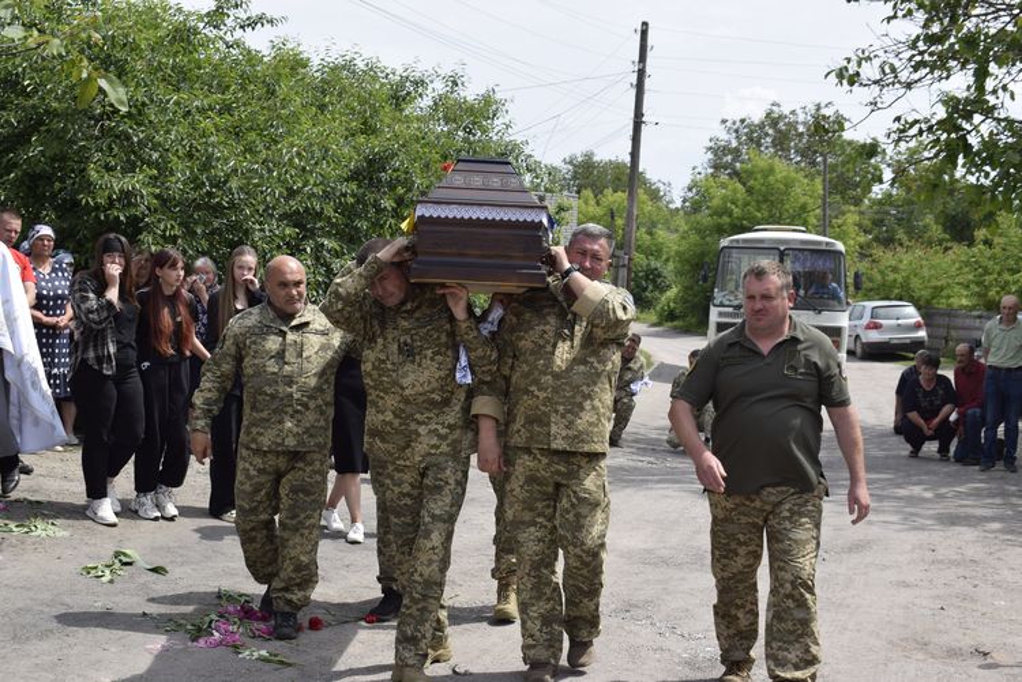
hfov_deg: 38.9
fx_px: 1449
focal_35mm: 51
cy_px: 341
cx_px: 511
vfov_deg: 26.5
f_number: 10
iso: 100
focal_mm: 34
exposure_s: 1/200
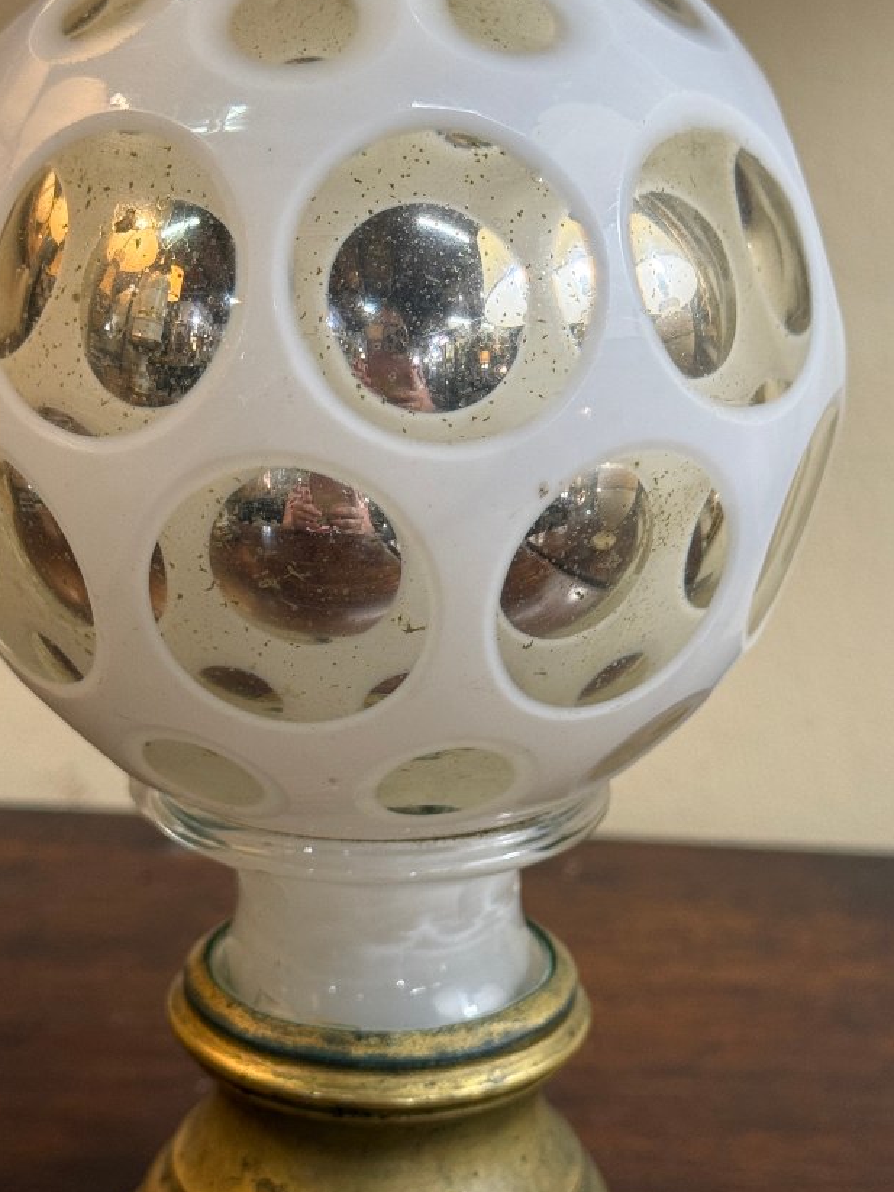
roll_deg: -2.4
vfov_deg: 27.8
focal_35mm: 70
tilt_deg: -17.1
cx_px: 436
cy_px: 642
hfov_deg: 21.0
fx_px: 2411
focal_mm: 6.76
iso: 80
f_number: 1.78
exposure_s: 1/50
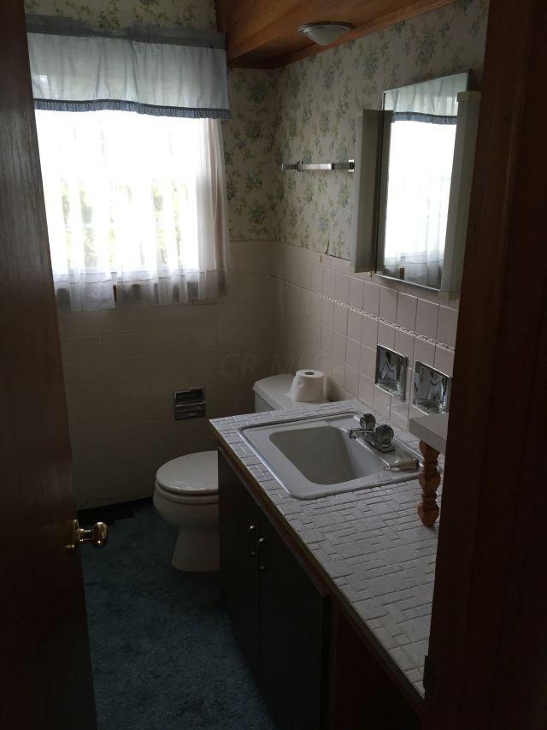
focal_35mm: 29
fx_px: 611
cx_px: 274
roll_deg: +0.6
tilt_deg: -16.4
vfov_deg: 61.7
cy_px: 365
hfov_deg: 48.2
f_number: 2.2
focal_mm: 4.15
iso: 32
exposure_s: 1/30
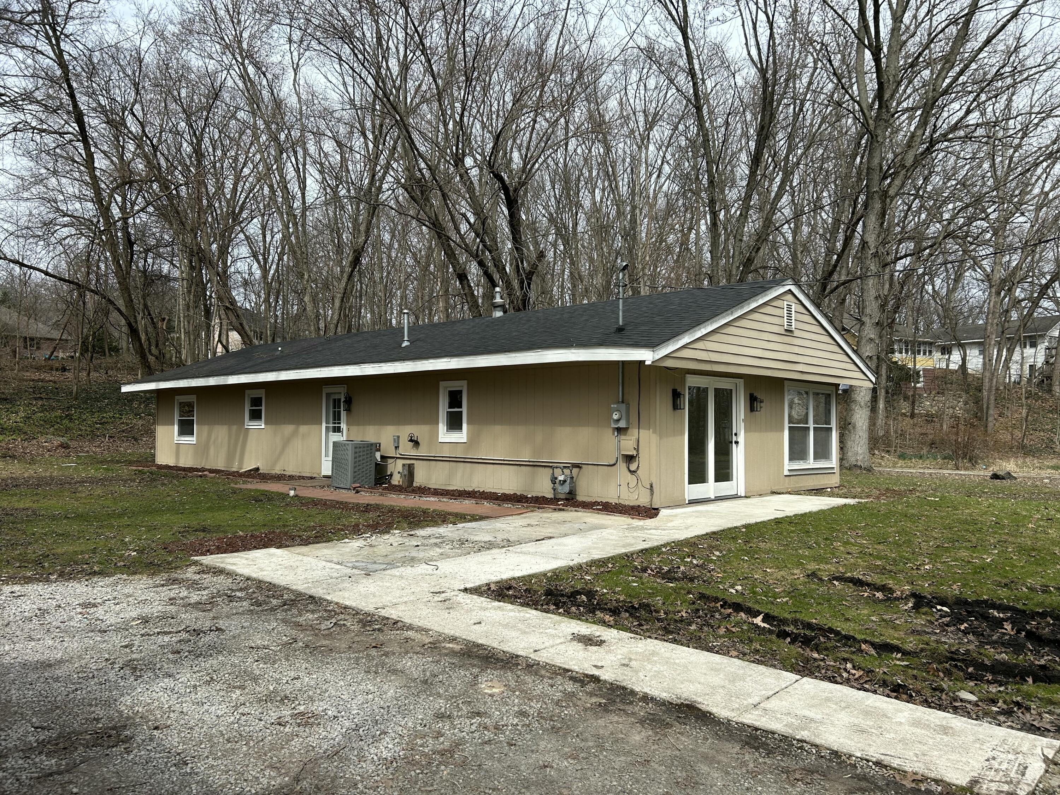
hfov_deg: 67.3
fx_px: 796
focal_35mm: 26
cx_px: 530
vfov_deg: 53.1
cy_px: 398
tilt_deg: +1.0
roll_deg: +0.0
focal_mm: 5.7
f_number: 1.5
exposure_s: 1/3704
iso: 50
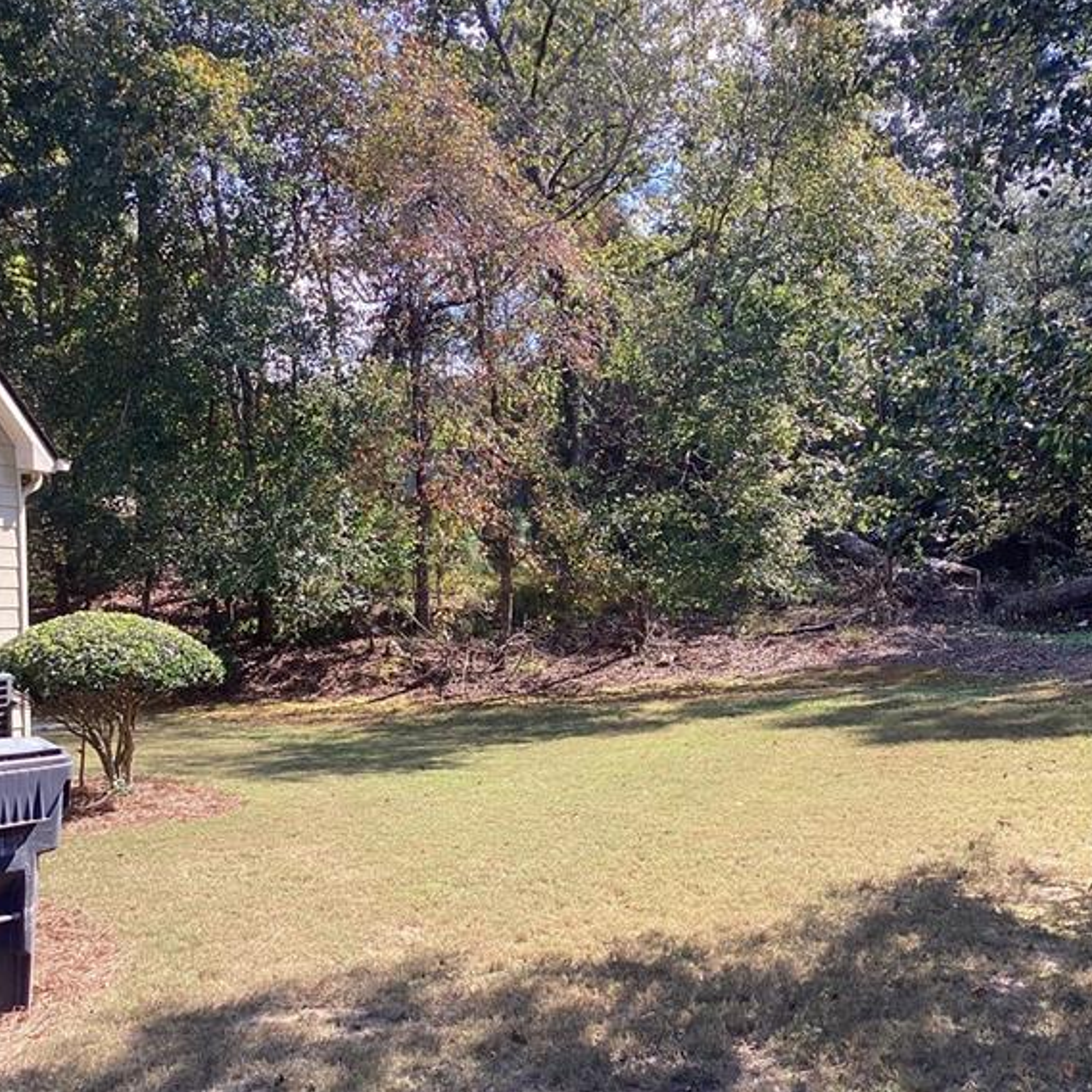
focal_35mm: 37
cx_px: 547
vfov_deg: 44.8
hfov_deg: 44.9
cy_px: 633
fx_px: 1321
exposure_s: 1/261
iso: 25
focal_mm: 3.3
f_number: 2.4
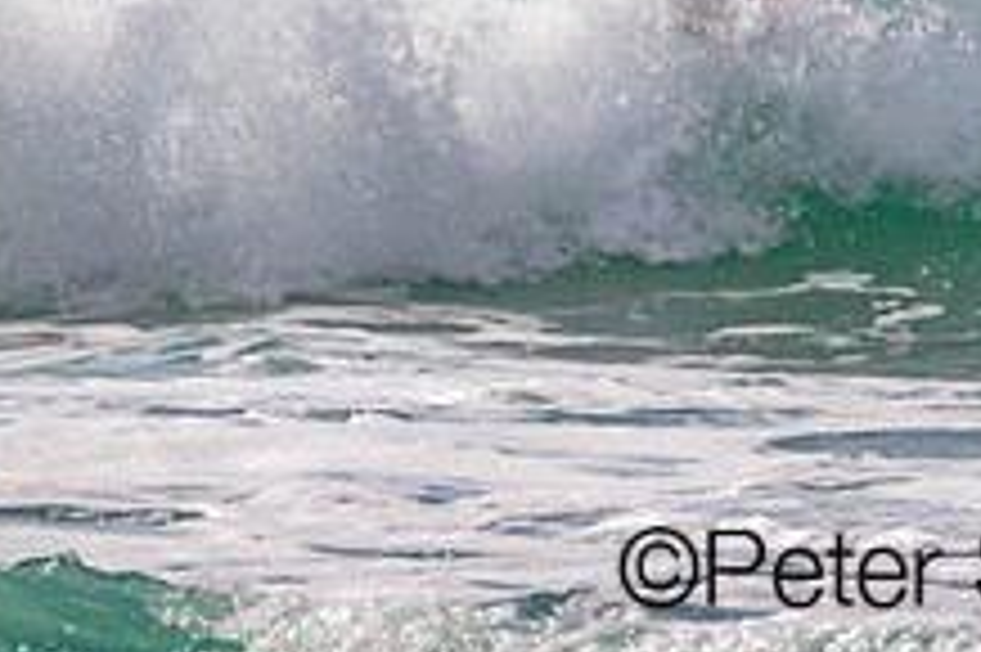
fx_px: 58079
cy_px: -178
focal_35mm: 2133
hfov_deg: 1.0
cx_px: 968
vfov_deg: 0.6
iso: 560
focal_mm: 800
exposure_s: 1/2000
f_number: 11
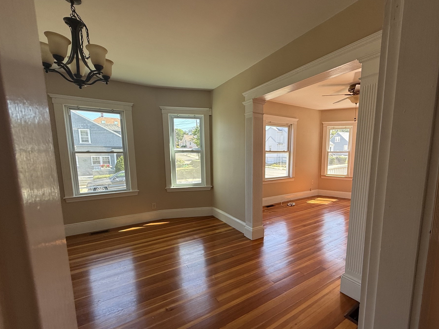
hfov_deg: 94.0
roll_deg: +0.5
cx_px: 248
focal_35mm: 16
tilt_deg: -7.6
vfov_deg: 77.9
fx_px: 203
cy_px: 181
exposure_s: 1/152
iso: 64
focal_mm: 2.22
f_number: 2.2
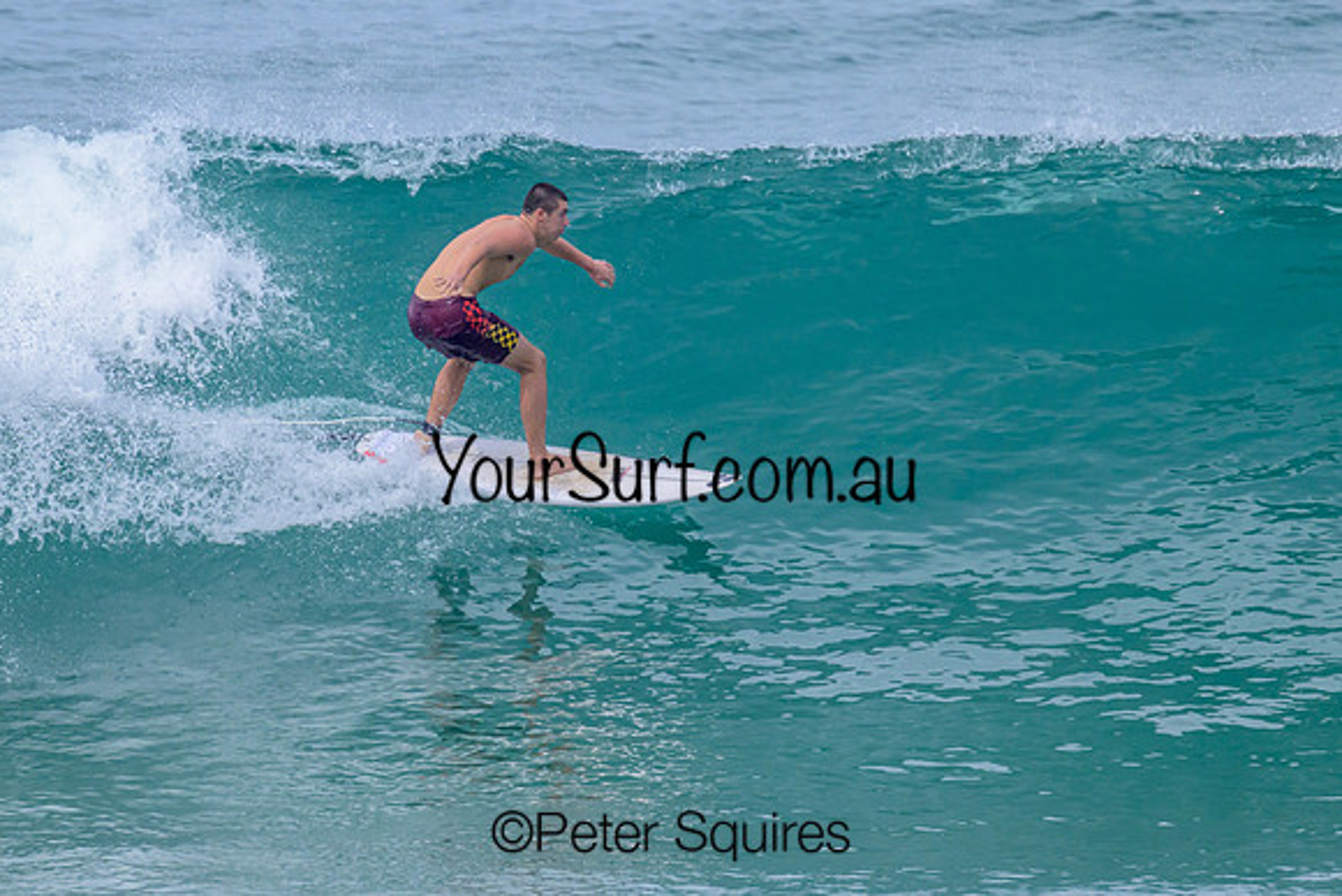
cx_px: 624
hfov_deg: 1.9
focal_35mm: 1095
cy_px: 335
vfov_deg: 1.3
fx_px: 40809
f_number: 11
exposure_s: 1/2000
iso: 900
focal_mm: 800
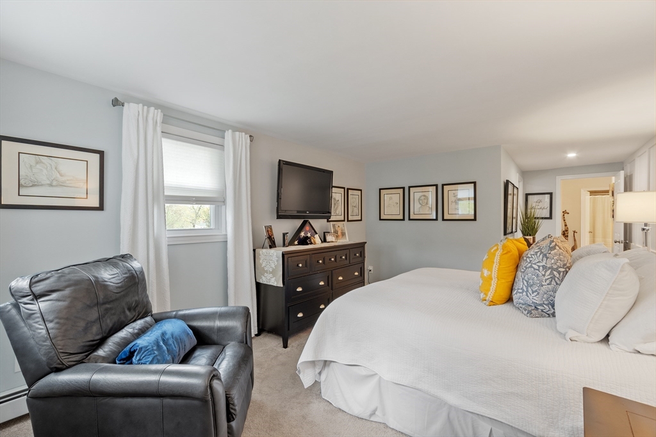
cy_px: 218
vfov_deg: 77.3
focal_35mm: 15
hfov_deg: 100.4
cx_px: 328
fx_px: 273
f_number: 8
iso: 320
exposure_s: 2
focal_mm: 10
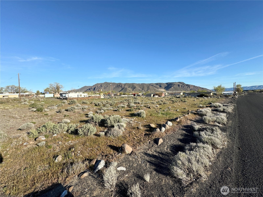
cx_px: 132
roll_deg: +3.2
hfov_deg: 102.1
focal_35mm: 14
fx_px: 106
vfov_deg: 85.7
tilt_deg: -1.2
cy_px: 98
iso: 50
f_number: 2.2
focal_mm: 2.22
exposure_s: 1/1709
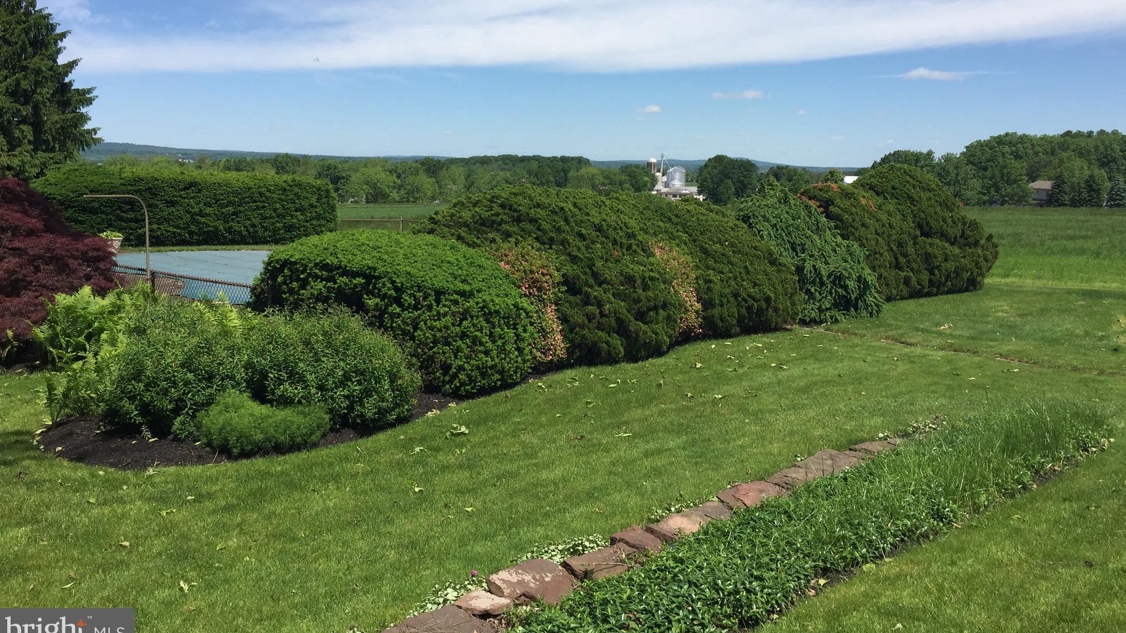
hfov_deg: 61.0
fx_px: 955
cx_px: 565
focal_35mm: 32
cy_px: 226
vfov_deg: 36.4
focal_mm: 4.15
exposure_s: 1/1980
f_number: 2.2
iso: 32
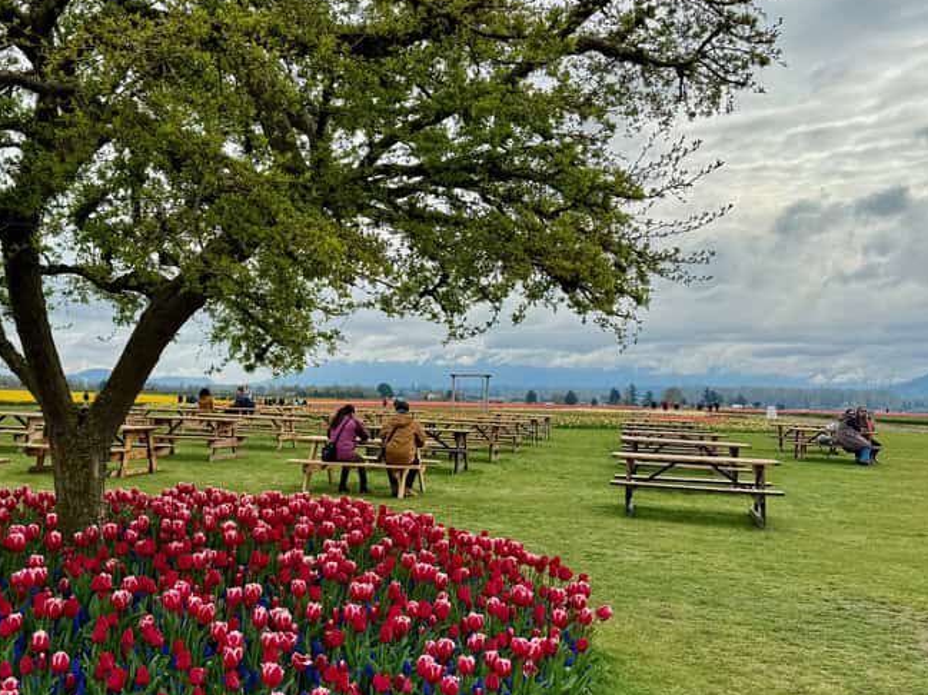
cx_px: 300
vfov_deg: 38.5
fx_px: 991
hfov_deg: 49.2
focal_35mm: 37
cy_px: 400
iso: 80
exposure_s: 1/2415
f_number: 1.8
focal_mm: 6.9
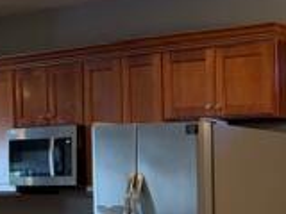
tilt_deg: -5.5
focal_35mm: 96
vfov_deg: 14.8
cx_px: 488
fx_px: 793
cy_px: 273
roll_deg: +0.1
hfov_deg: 17.3
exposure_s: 1/60
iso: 125
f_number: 1.48
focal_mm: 6.93
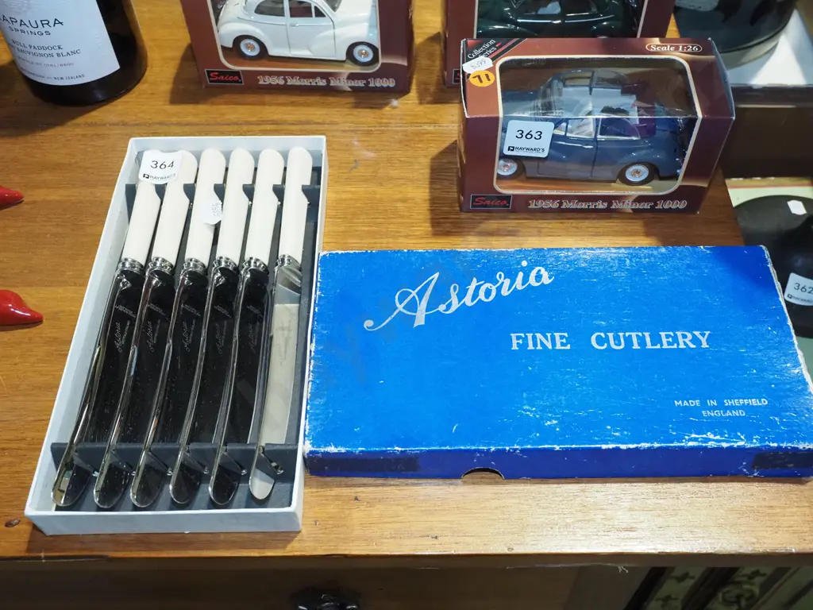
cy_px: 305
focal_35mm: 36
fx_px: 846
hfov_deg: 51.4
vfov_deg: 39.7
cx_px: 406
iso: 2500
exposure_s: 1/125
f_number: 5.6
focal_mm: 18
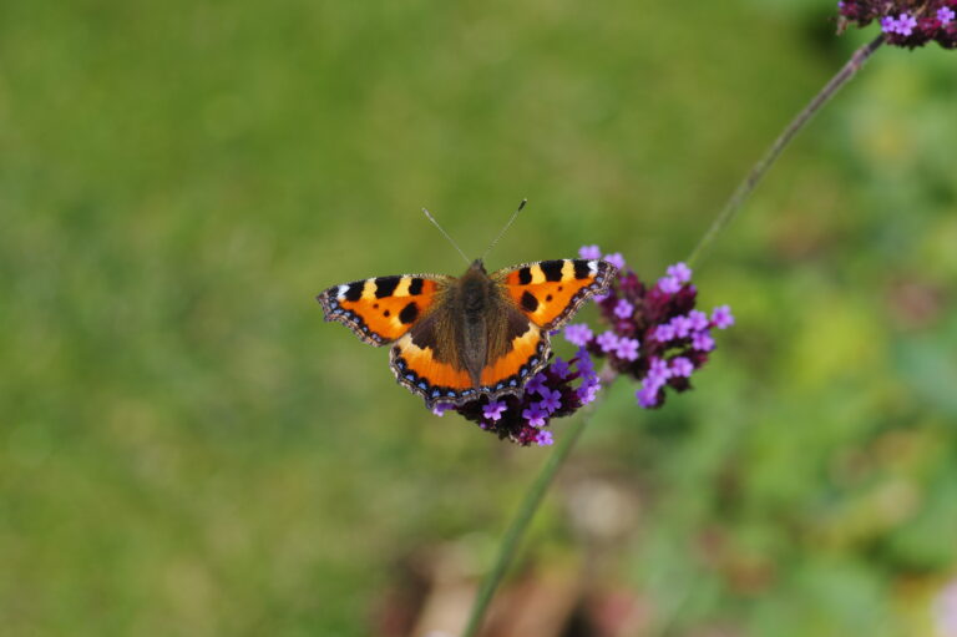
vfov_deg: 9.1
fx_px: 3985
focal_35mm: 150
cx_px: 478
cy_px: 318
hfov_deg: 13.7
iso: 200
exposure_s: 1/200
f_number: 9
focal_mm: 100
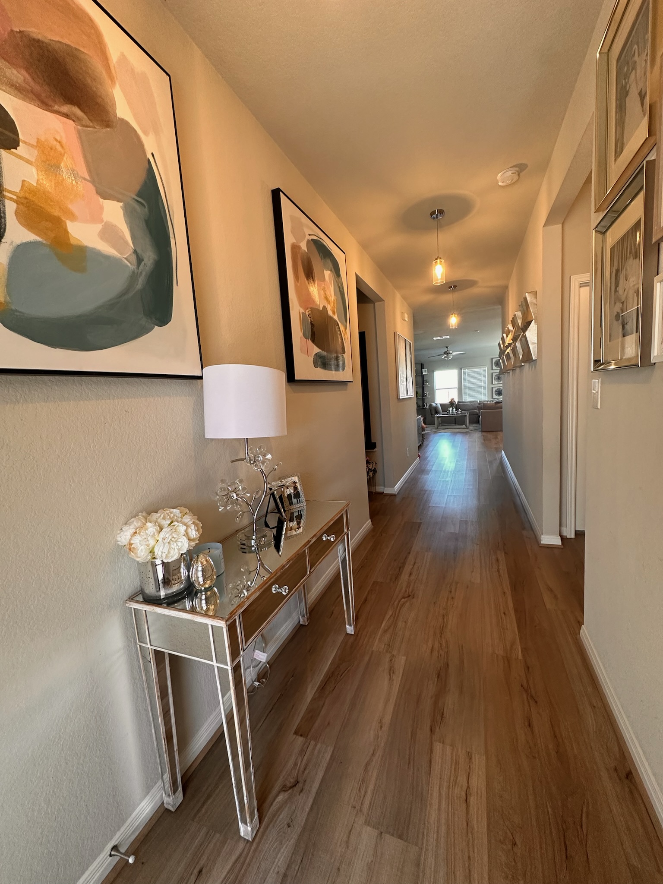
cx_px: 332
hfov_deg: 85.7
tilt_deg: -6.5
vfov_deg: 102.1
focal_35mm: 14
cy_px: 442
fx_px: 358
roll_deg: +3.4
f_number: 2.2
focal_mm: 2.22
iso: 250
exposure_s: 1/60
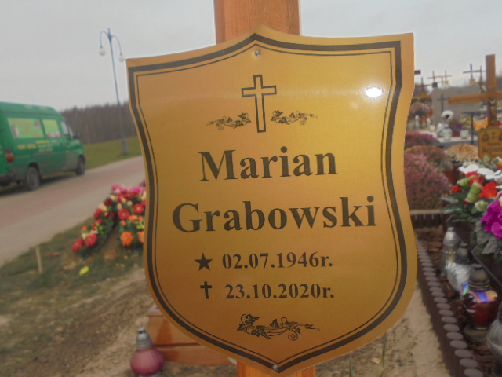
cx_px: 251
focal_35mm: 34
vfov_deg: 41.8
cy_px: 188
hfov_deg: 54.0
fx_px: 493
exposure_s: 1/200
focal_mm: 6.1
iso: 100
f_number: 4
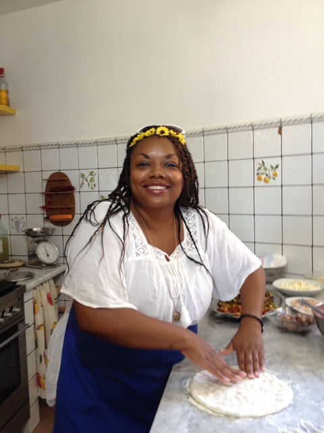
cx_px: 162
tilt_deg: -7.0
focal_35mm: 35
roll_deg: +1.4
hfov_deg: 40.7
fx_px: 437
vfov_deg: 52.6
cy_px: 216
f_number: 2.4
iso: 100
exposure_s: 1/20
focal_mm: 4.28
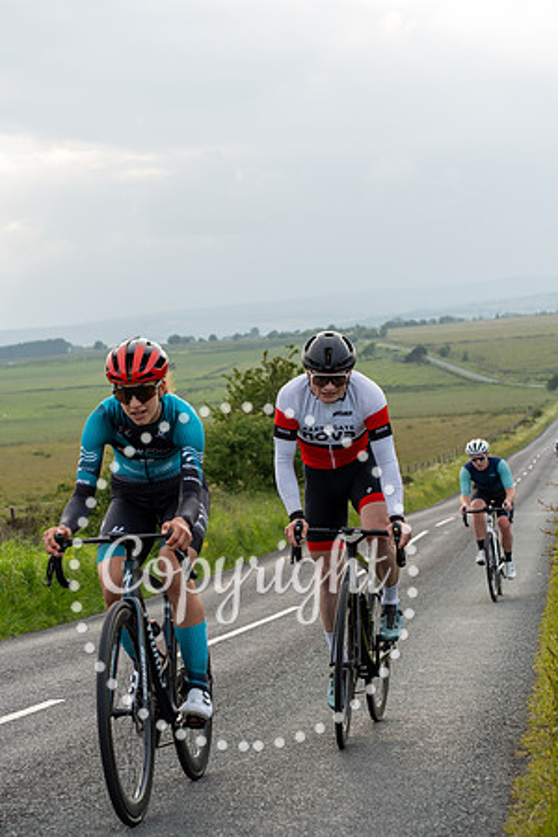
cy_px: 418
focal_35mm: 75
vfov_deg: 27.0
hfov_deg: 18.2
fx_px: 1744
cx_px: 279
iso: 200
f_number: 5.6
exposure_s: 1/500
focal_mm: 75
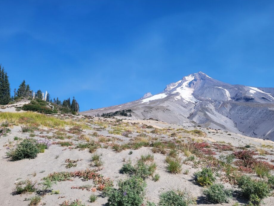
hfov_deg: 61.5
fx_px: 230
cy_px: 111
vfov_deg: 48.2
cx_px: 153
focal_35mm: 29
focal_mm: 5.4
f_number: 1.8
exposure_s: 1/2500
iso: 40
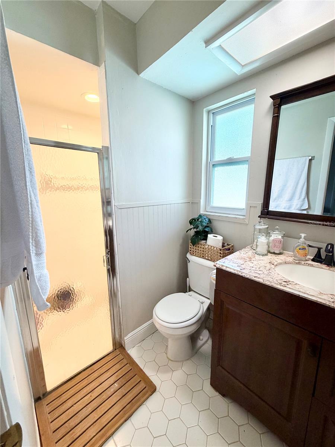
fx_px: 181
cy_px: 224
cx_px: 168
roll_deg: +0.0
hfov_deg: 85.7
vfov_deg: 102.1
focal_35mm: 14
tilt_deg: -9.9
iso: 160
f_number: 2.2
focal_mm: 2.22
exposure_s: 1/120
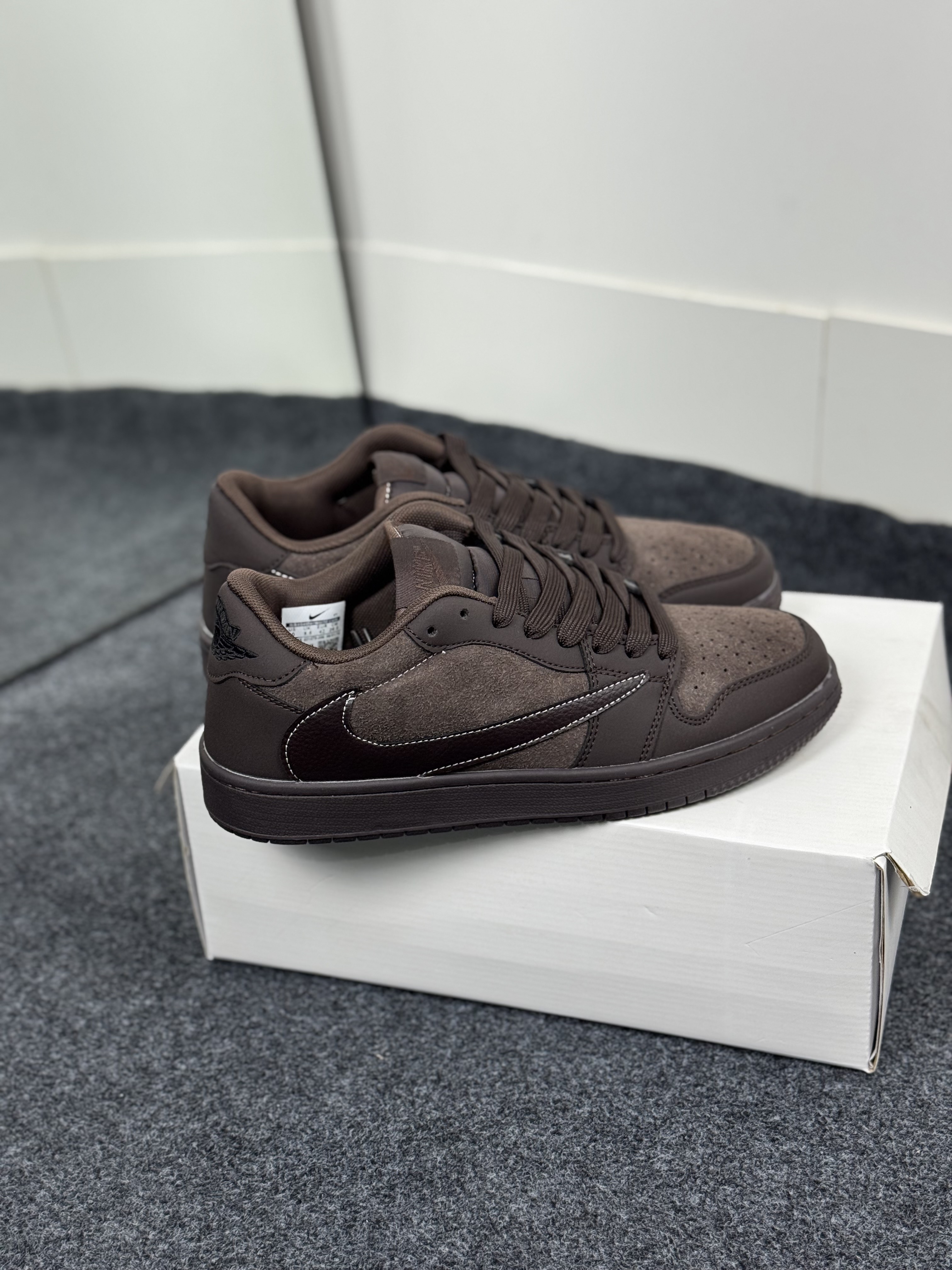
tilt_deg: -28.3
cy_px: 635
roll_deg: +4.1
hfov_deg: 30.3
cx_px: 476
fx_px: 1760
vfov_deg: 39.7
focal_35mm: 48
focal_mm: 6.76
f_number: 1.78
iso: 64
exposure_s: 1/100
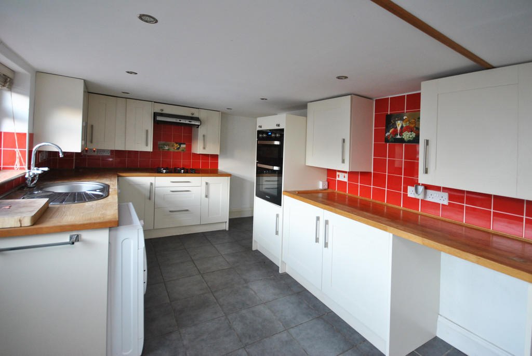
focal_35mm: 15
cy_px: 178
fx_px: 222
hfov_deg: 100.3
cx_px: 266
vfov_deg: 77.5
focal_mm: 10
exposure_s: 1/10
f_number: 4
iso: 400
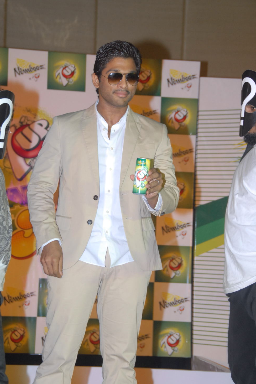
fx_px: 1088
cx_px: 122
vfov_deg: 20.0
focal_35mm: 102
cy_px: 191
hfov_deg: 13.4
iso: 500
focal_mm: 62
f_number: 5.6
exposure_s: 1/100
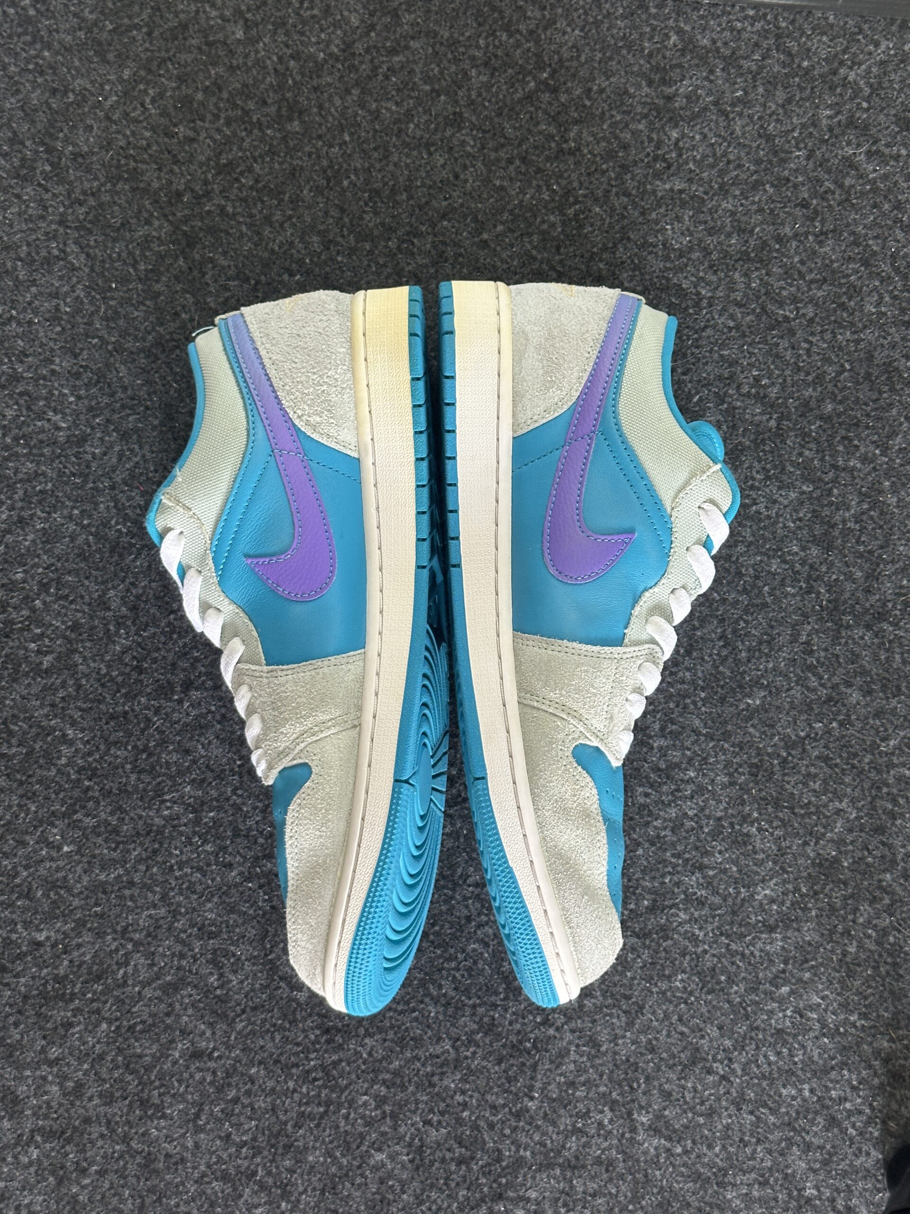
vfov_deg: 39.7
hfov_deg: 30.3
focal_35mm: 48
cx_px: 455
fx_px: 1682
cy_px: 607
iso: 160
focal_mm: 6.86
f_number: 1.78
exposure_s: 1/50
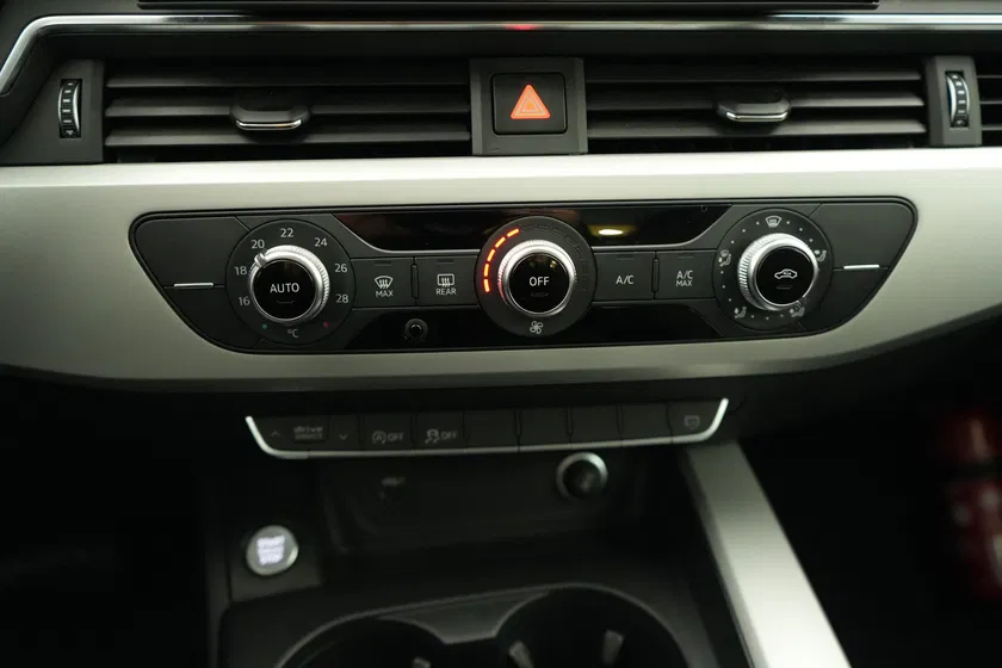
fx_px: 779
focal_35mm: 28
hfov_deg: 65.5
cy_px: 334
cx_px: 501
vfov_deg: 46.4
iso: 8000
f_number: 3.5
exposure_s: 1/60
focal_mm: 28
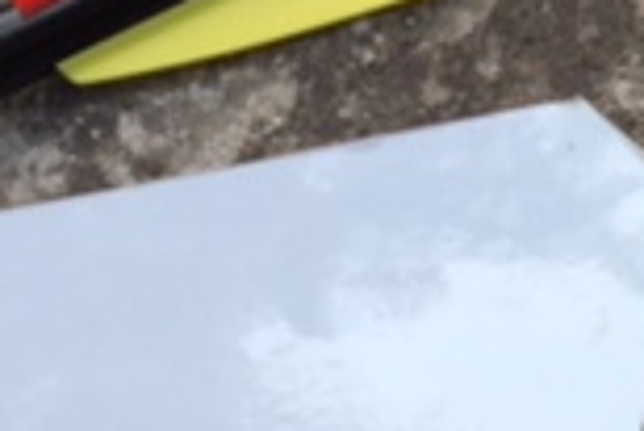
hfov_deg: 15.0
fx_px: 2238
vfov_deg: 10.3
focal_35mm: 125
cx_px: 1008
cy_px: 787
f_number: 2.2
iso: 32
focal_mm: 4.15
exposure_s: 1/273
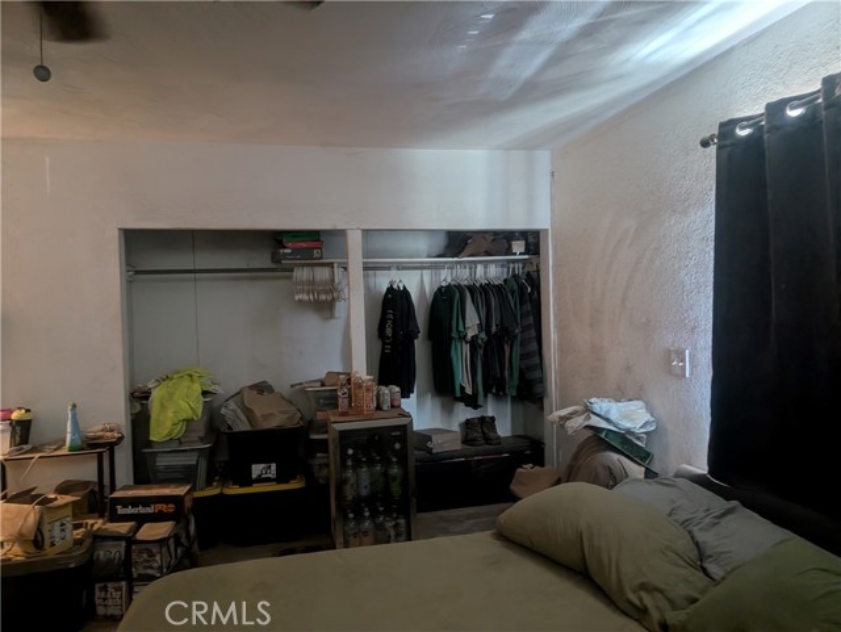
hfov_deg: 71.6
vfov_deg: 56.9
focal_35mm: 24
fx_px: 584
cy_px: 316
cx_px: 420
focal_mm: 6.9
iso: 758
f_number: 1.68
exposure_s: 1/30
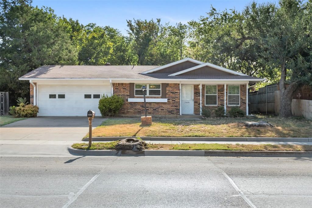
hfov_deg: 54.4
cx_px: 156
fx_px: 303
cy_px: 104
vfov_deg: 37.9
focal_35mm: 35
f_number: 9
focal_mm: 35
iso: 250
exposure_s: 1/125
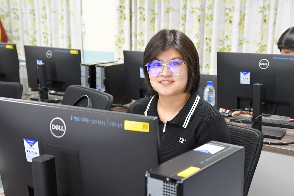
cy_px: 98
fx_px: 425
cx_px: 147
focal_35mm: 52
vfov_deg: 26.0
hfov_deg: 38.2
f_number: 4.2
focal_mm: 35
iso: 3600
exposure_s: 1/60
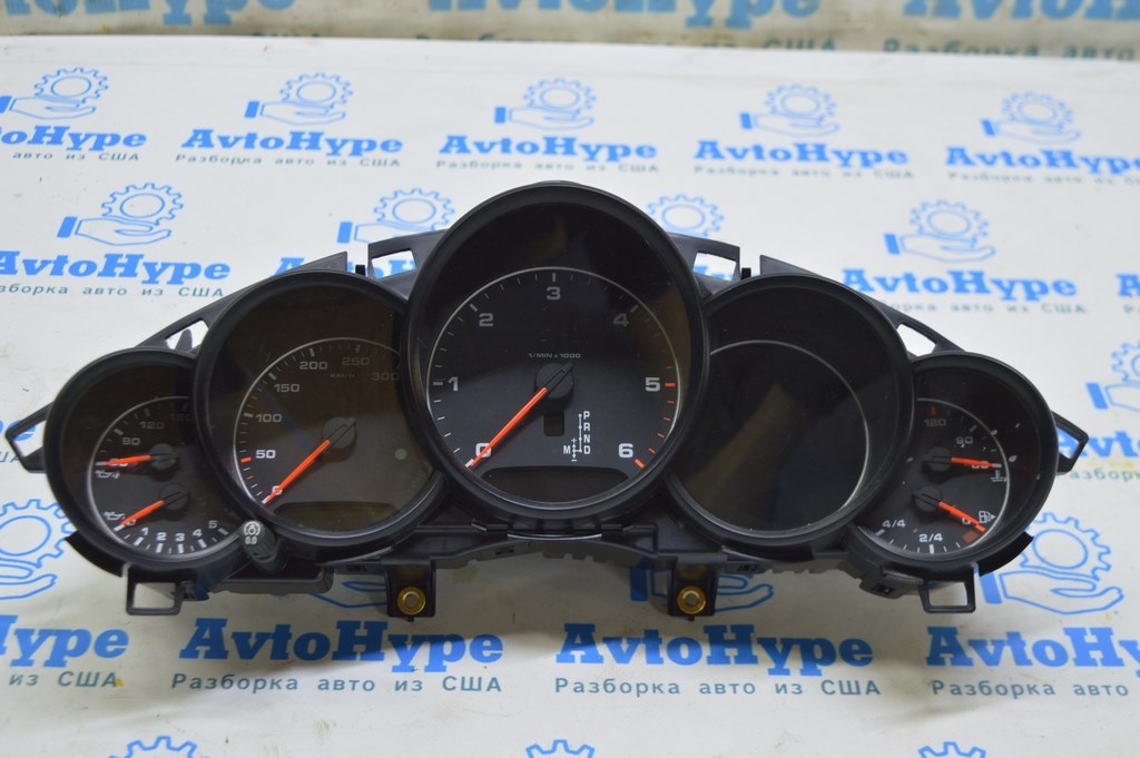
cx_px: 570
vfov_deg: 28.0
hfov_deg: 41.1
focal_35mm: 48
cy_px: 379
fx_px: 1519
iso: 400
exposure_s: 1/20
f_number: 5.6
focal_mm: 32
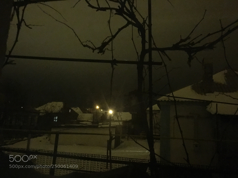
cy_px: 89
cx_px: 119
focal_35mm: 29
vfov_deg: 48.2
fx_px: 199
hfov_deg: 61.7
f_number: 2.2
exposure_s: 1/4
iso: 2000
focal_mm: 4.15
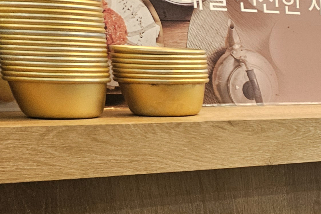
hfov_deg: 20.7
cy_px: 358
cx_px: 470
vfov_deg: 14.5
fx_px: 758
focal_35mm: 85
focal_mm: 5.4
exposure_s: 1/120
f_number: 1.8
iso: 200
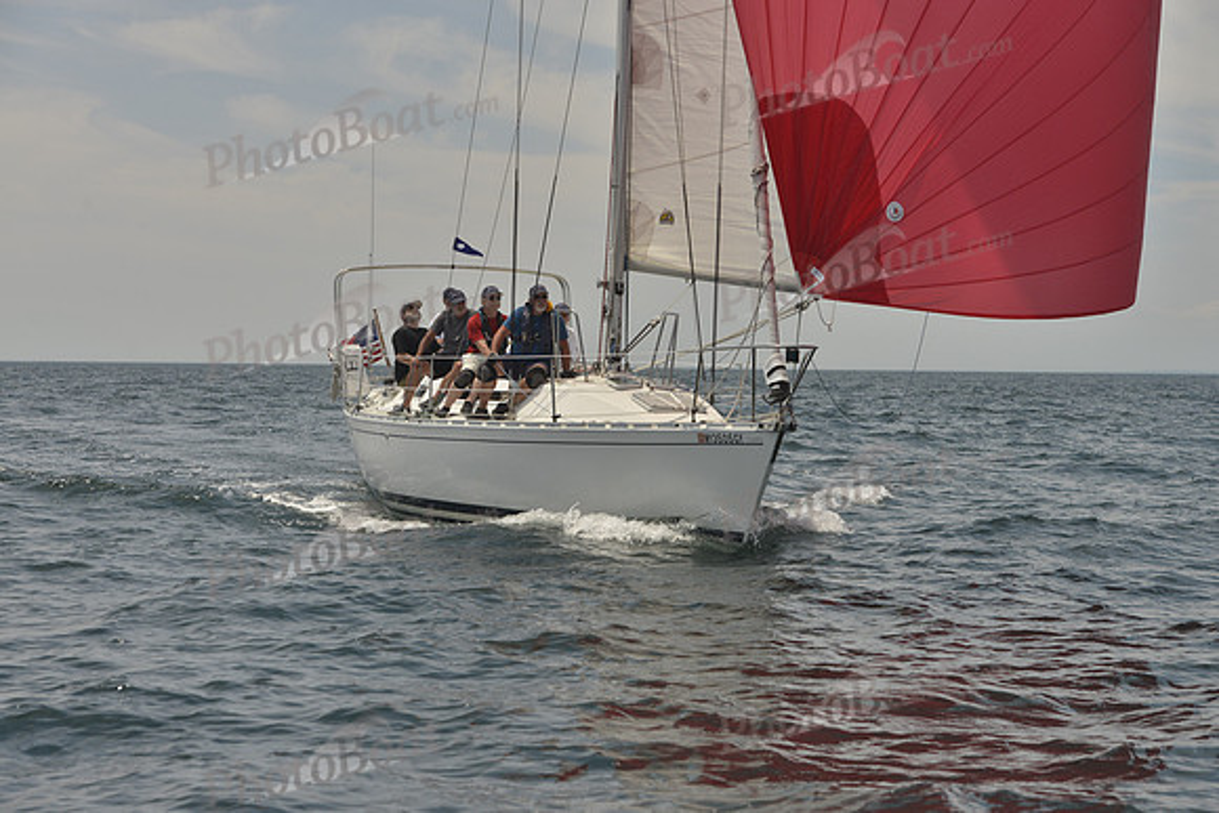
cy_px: 406
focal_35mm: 86
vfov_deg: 15.9
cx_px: 610
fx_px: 2913
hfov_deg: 23.6
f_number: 8
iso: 400
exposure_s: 1/800
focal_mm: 86
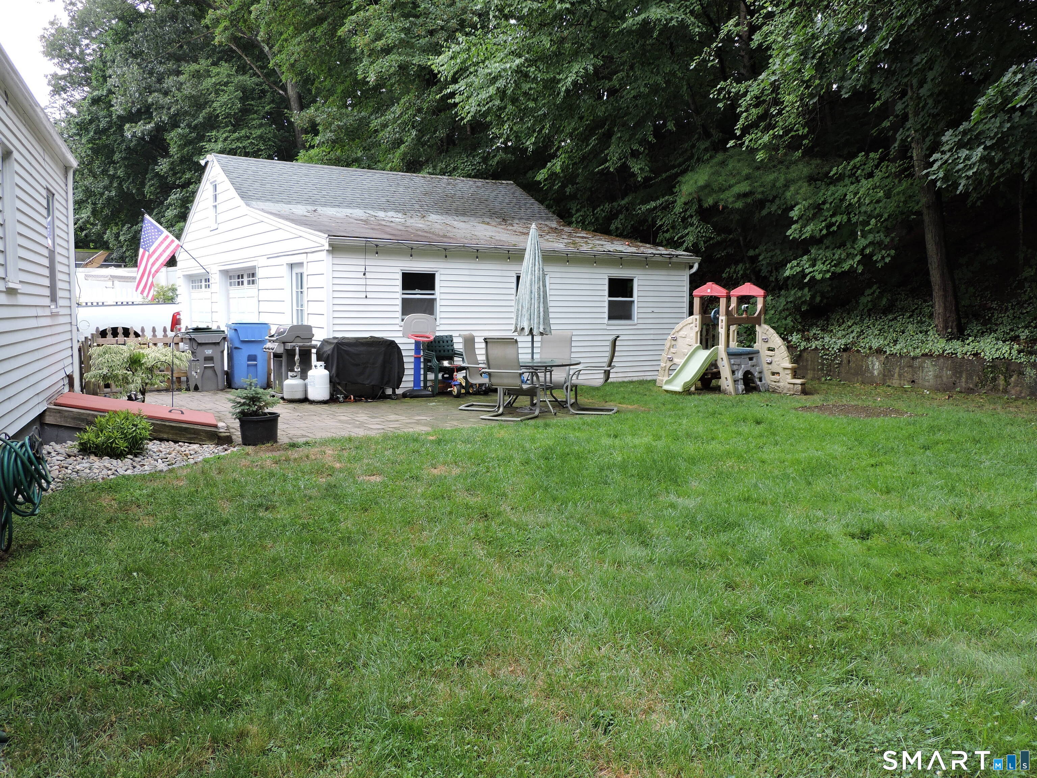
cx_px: 518
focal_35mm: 30
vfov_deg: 46.8
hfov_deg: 60.0
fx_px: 899
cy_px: 389
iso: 100
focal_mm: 5.4
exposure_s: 1/125
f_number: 3.1
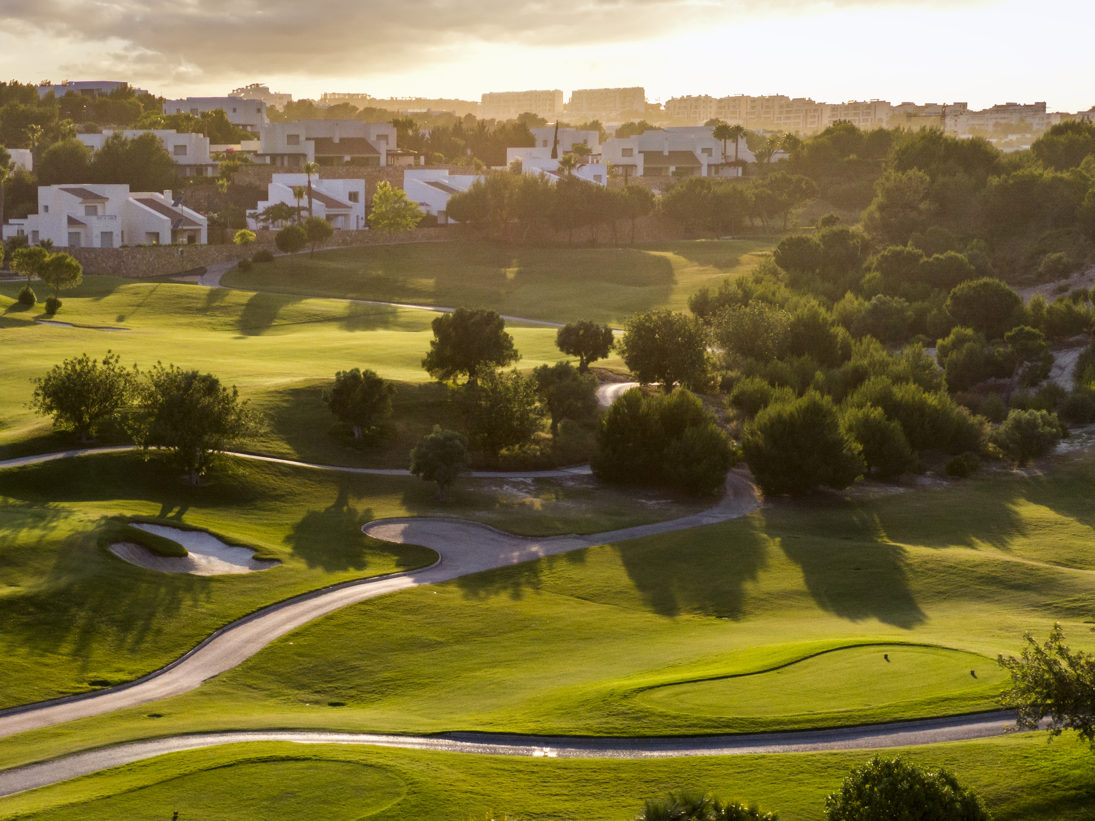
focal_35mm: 76
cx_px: 273
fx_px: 2404
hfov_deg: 25.4
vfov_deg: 19.3
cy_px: 546
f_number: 5
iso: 100
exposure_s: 1/400
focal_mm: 8.6
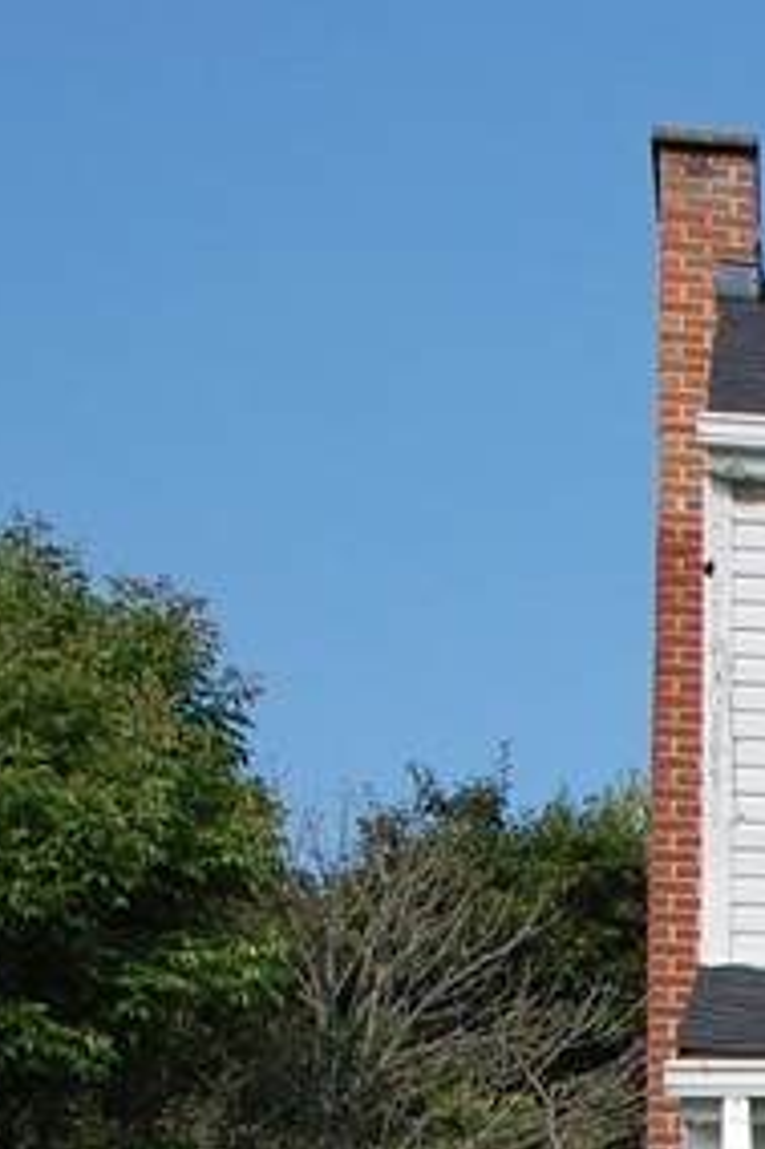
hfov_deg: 11.3
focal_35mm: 109
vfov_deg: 17.8
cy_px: 1388
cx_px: 1552
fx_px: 3475
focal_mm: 19
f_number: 10
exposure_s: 1/400
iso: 200
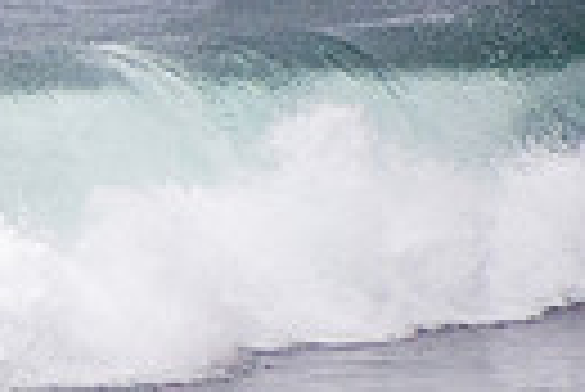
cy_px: 146
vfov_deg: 0.5
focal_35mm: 2682
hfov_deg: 0.8
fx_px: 43631
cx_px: -652
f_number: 5.6
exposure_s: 1/800
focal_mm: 400
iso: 1400
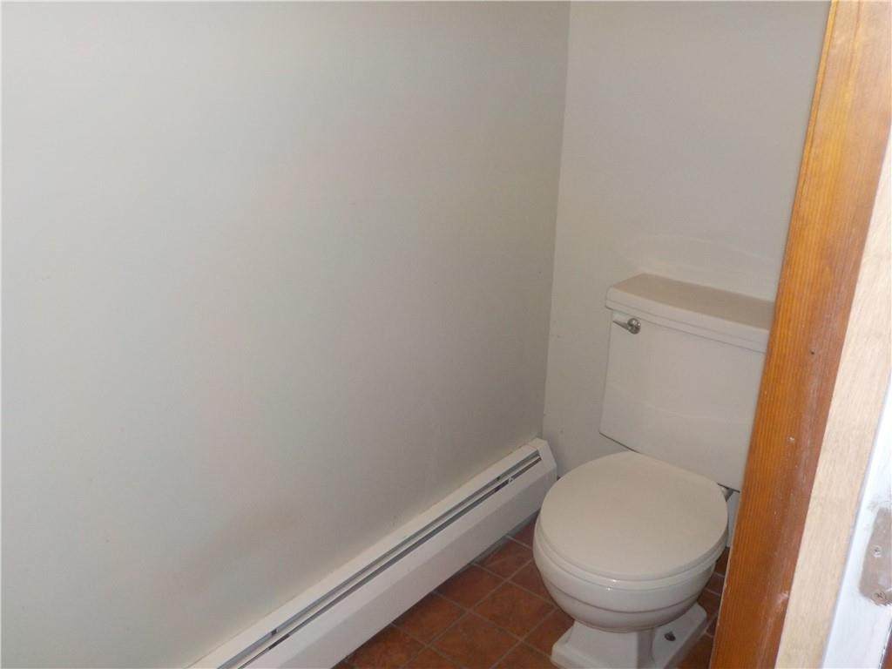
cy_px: 334
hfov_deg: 60.0
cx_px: 446
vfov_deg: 46.8
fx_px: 773
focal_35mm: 30
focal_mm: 4.1
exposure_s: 1/30
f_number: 3.3
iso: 200
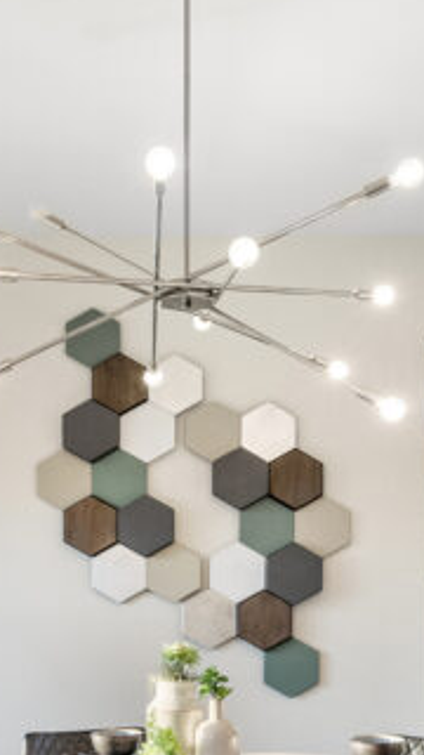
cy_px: 638
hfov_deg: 25.4
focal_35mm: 47
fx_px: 939
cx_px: 191
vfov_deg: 41.2
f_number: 9
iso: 500
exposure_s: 1/40
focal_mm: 14
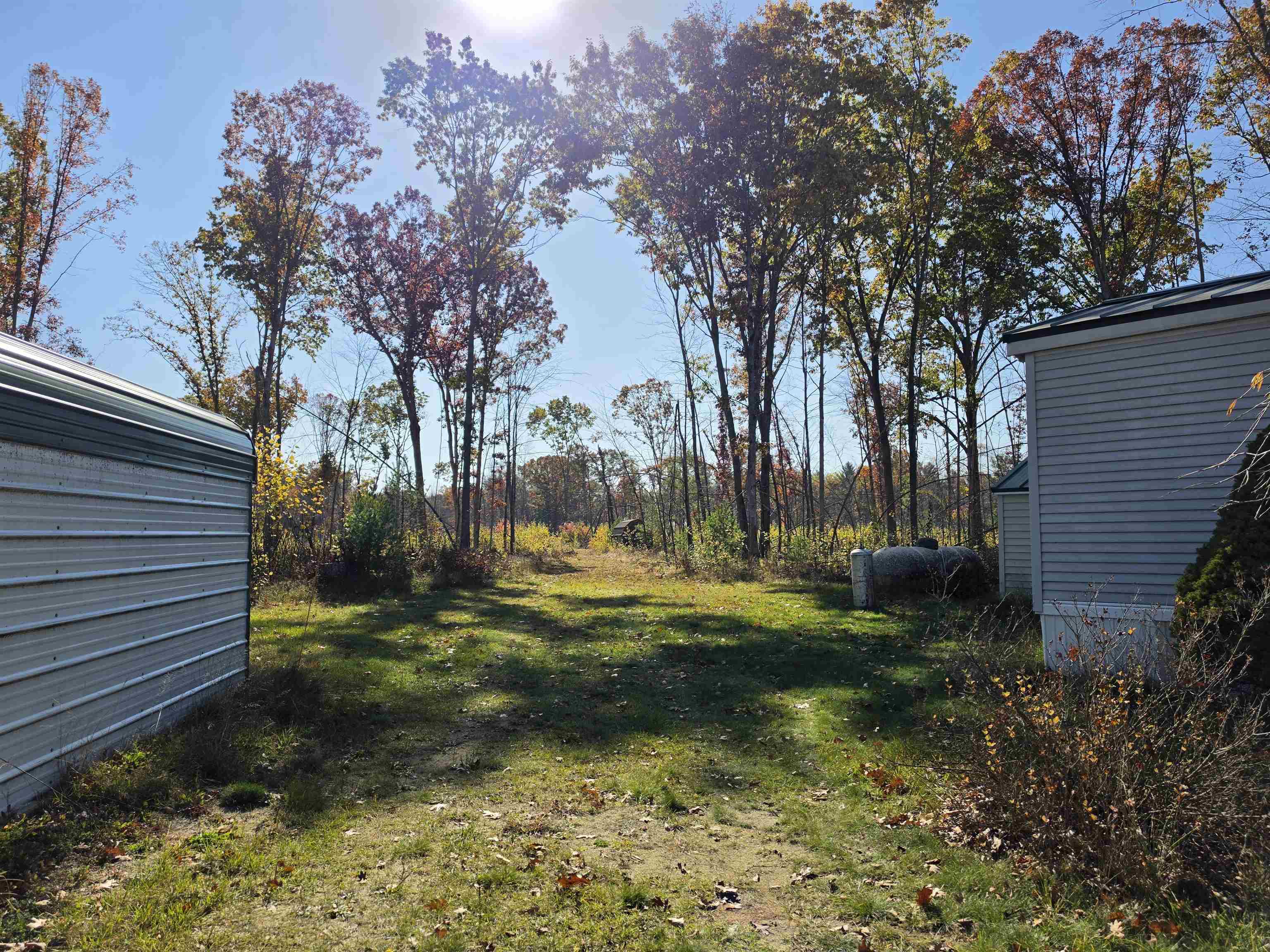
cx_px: 635
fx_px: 844
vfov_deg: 58.9
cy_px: 476
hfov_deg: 73.9
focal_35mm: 23
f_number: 1.4
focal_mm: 6.5
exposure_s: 1/7939
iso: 50
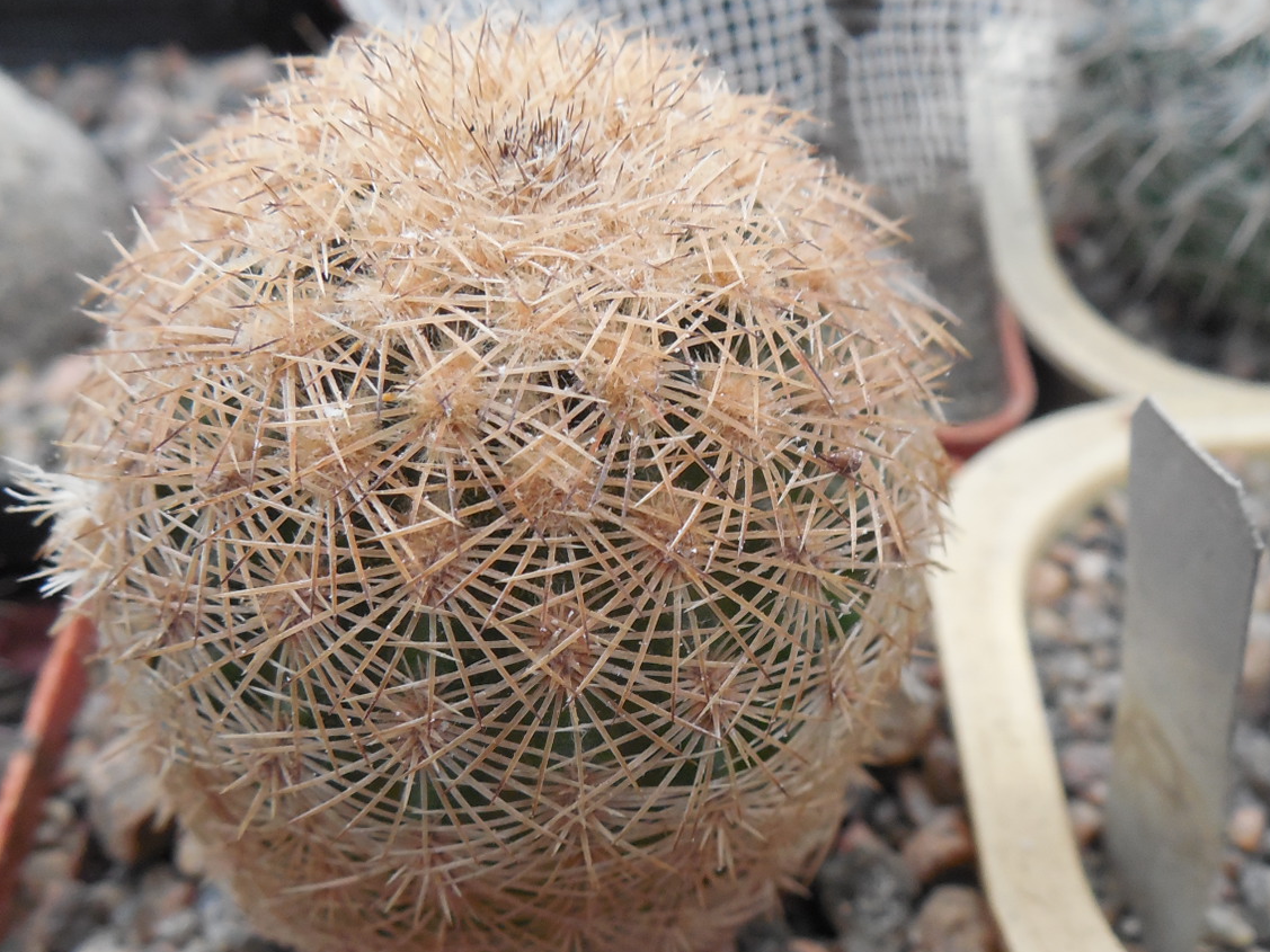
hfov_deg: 42.9
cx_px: 649
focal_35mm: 44
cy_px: 554
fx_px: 1614
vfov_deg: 32.8
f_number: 3.6
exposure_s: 1/30
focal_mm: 5.6
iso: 320
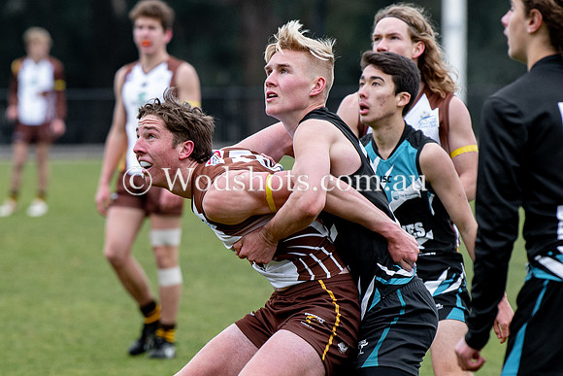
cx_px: 187
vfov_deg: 2.2
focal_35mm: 624
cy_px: 246
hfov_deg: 3.3
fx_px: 9757
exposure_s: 1/800
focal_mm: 200
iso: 500
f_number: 4
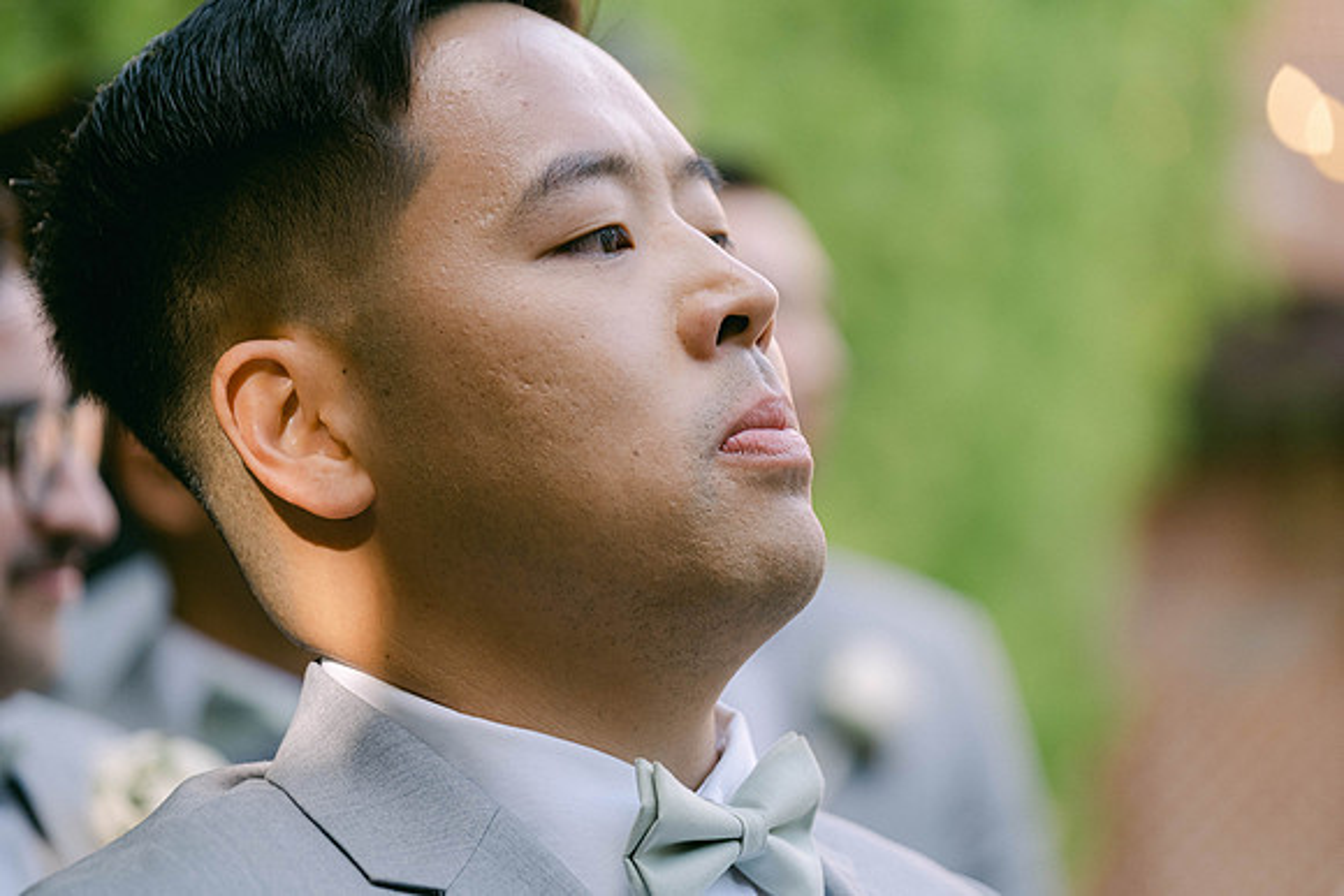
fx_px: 5937
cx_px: 672
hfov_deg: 12.9
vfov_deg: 8.6
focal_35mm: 159
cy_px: 448
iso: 320
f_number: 2.8
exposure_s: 1/400
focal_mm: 106
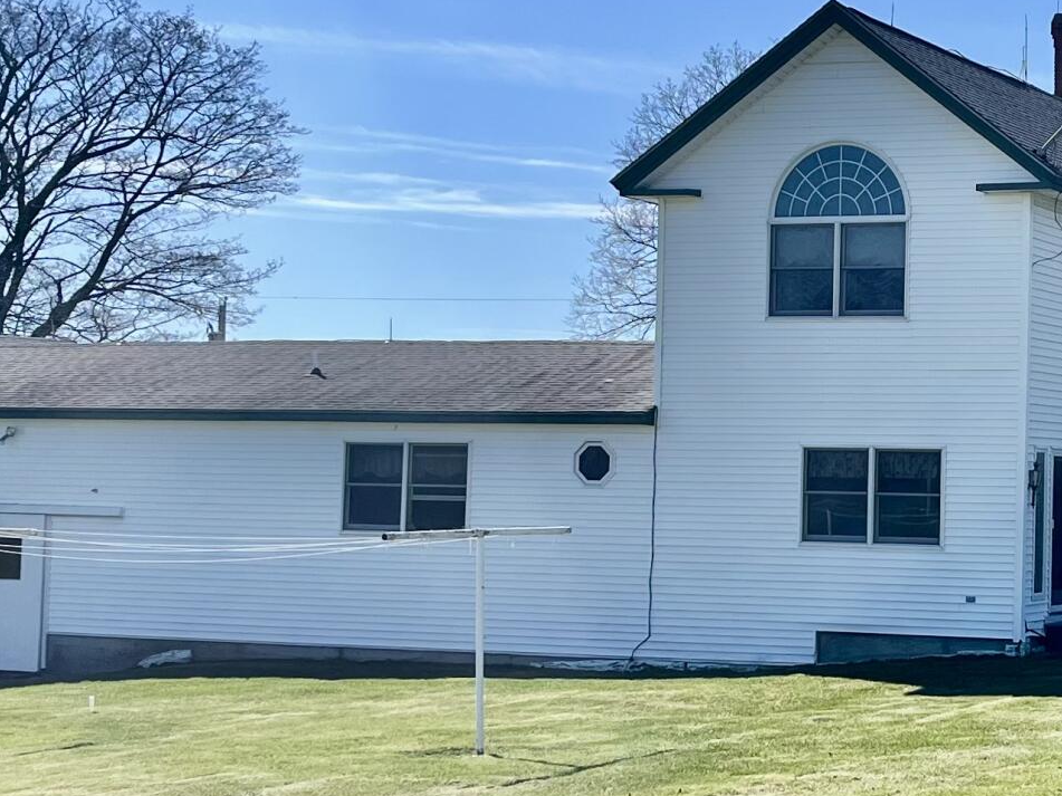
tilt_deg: +3.0
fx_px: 2515
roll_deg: -0.7
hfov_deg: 23.1
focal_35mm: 82
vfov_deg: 18.0
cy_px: 334
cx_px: 1012
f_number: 1.6
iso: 50
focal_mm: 5.1
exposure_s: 1/5076
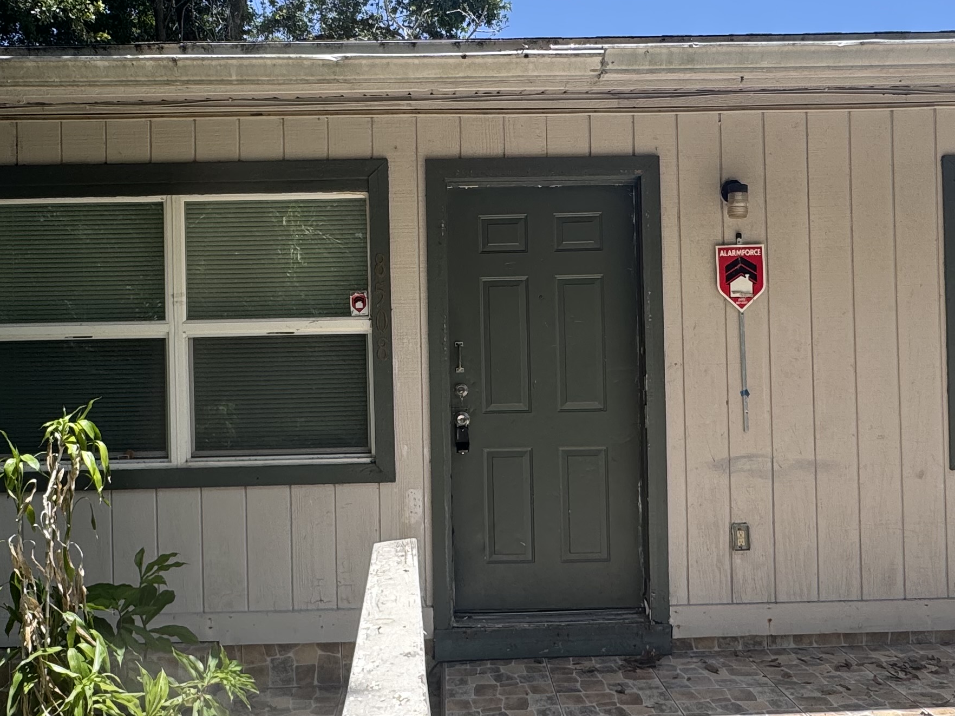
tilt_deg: +0.5
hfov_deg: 56.8
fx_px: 883
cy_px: 373
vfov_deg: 44.2
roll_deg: +1.0
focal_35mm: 32
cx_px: 464
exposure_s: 1/591
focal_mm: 2.22
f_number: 2.2
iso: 50
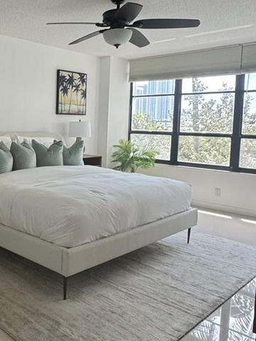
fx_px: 345
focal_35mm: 35
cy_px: 146
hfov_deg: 37.9
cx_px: 24
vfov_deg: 52.4
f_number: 2.2
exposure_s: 1/99
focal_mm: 2.22
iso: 250
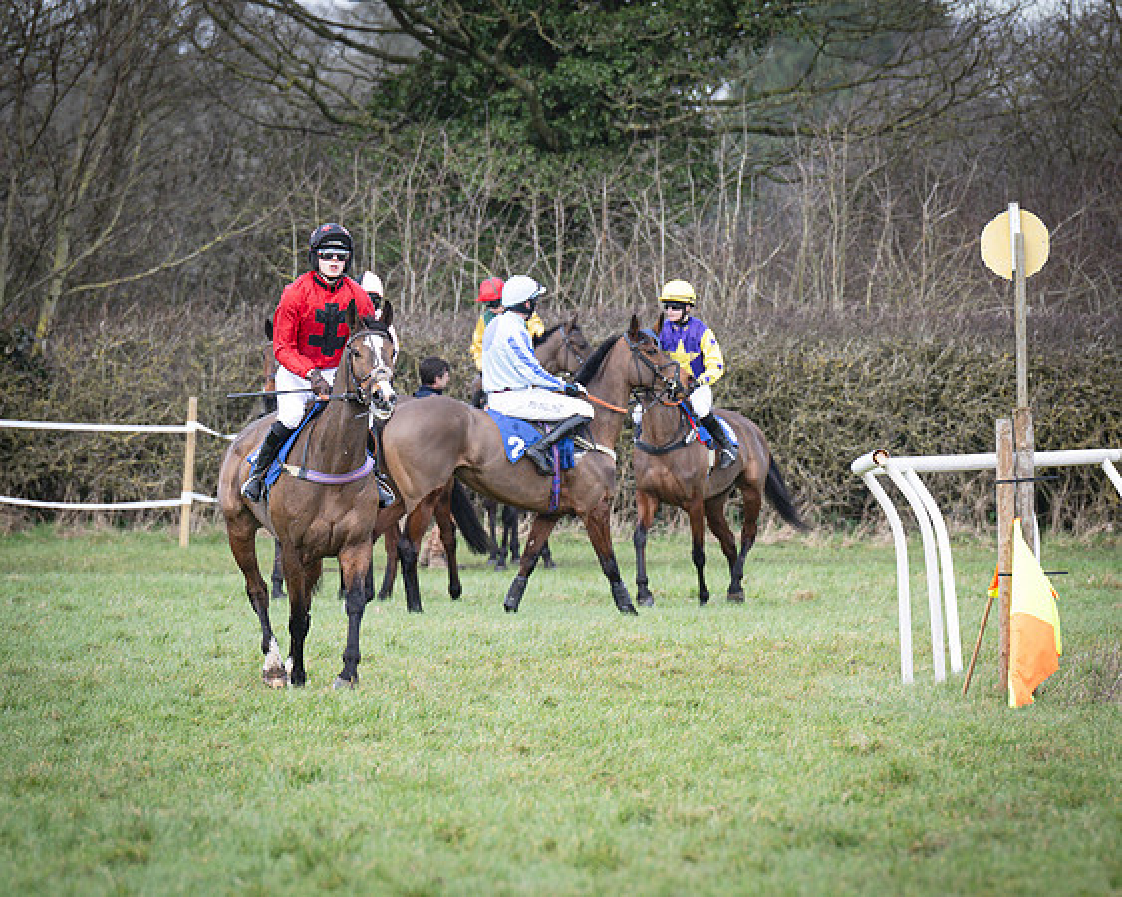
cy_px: 498
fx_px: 16268
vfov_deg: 3.2
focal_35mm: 490
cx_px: 573
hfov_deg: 4.0
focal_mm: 200
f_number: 4
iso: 200
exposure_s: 1/500
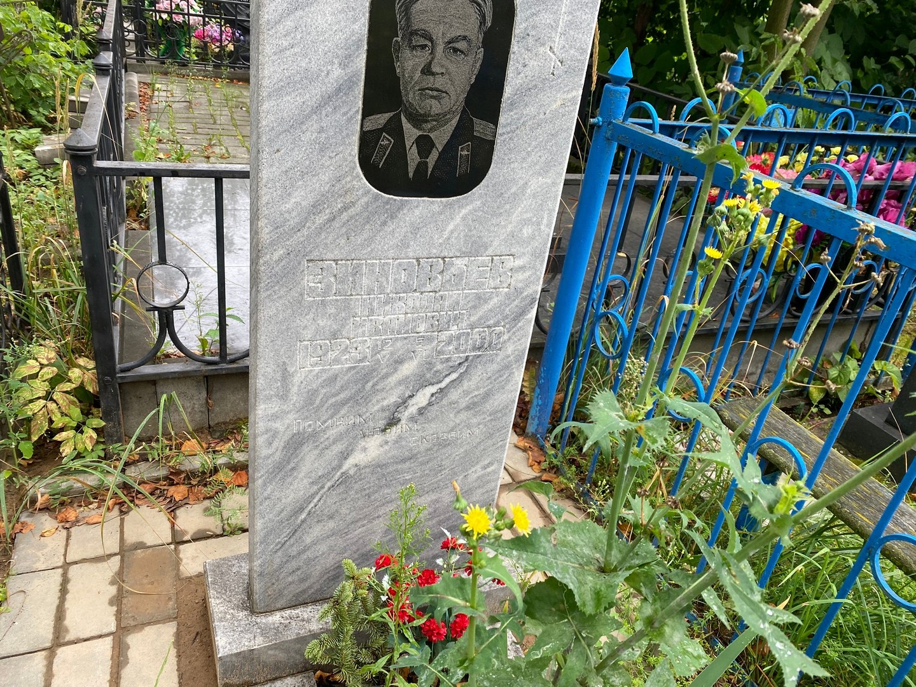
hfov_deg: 67.3
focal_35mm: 26
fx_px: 688
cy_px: 344
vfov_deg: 53.1
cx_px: 458
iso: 32
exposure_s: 1/142
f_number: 1.8
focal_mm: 4.25
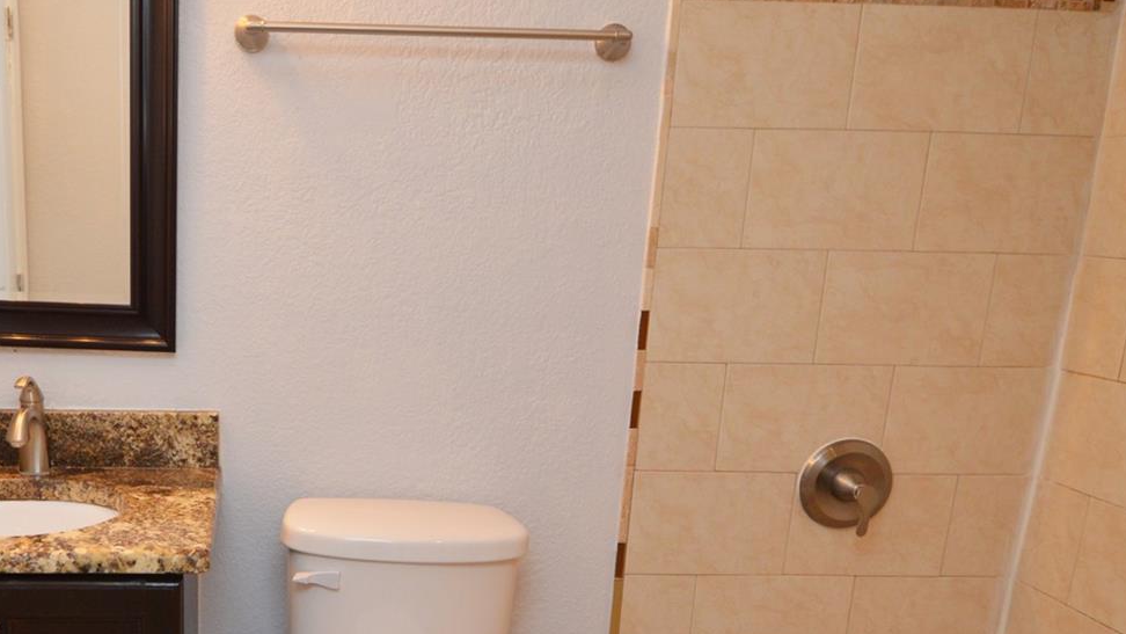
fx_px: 926
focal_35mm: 31
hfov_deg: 60.2
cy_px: 446
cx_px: 327
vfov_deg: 37.2
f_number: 4
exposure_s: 1/60
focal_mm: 12
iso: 560
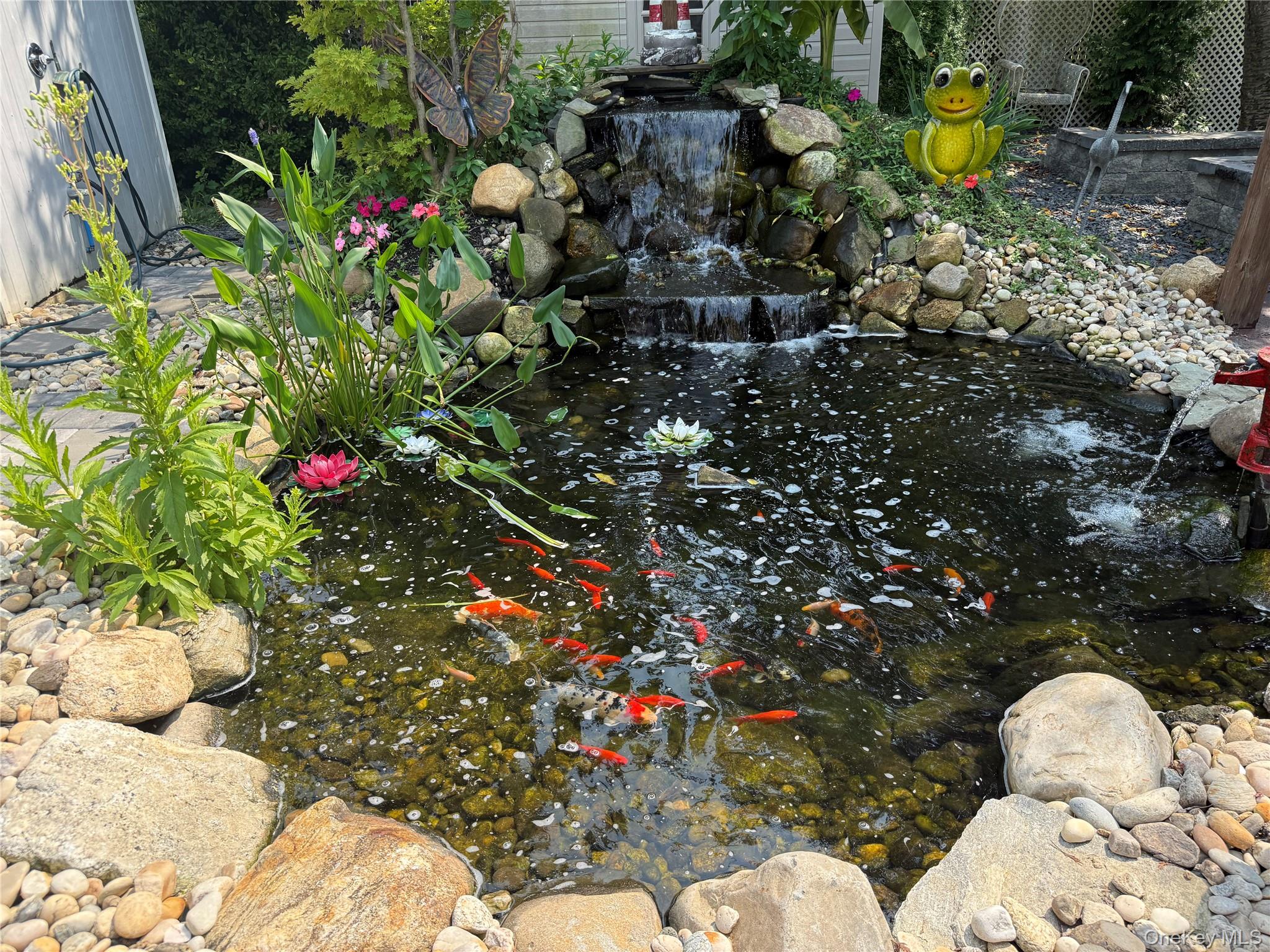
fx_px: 881
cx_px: 635
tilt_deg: -27.0
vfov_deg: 56.8
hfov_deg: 71.6
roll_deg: +1.2
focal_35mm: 24
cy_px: 476
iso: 100
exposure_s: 1/1314
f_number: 1.78
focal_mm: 6.76
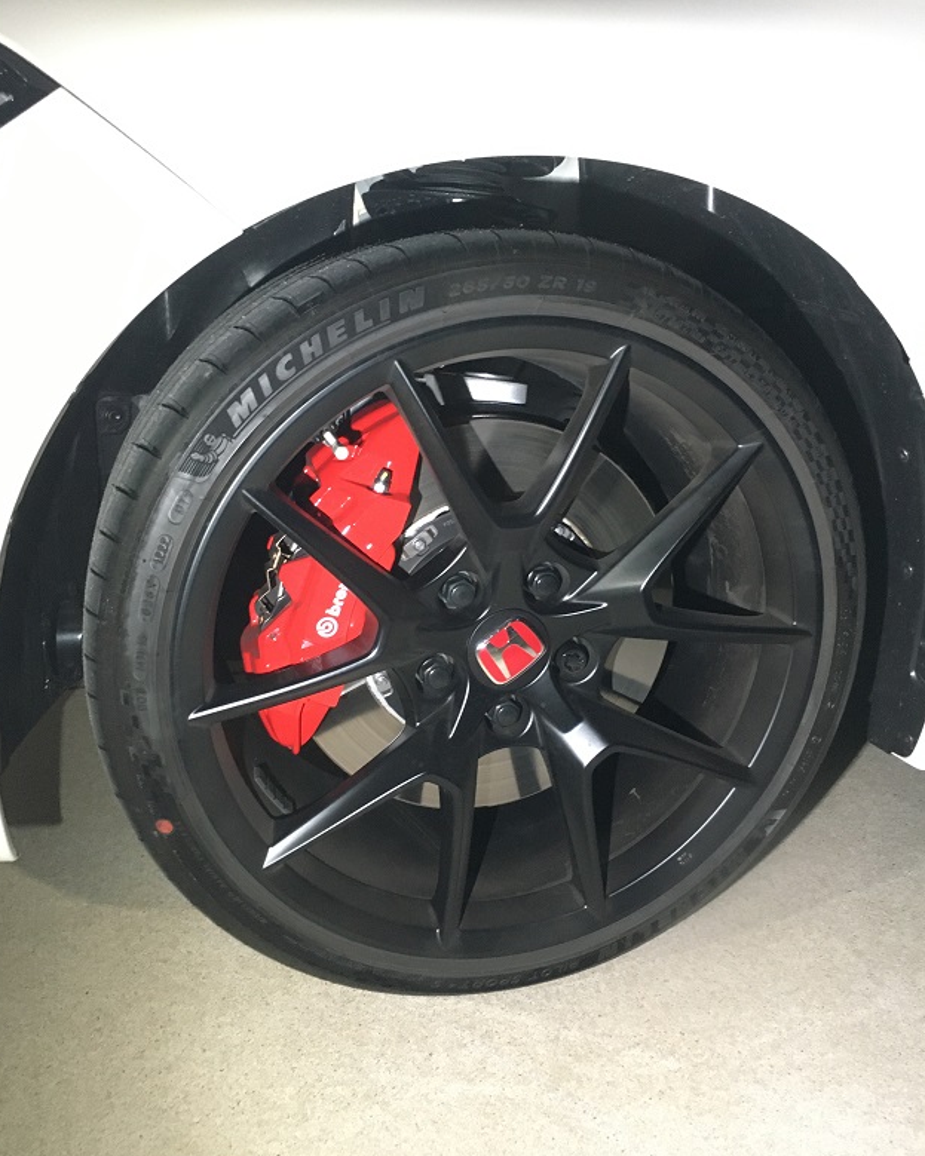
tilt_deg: -19.8
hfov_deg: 47.1
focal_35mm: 31
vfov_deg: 57.2
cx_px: 454
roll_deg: +0.6
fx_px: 1061
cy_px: 571
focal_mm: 4.15
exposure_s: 1/15
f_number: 2.2
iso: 400
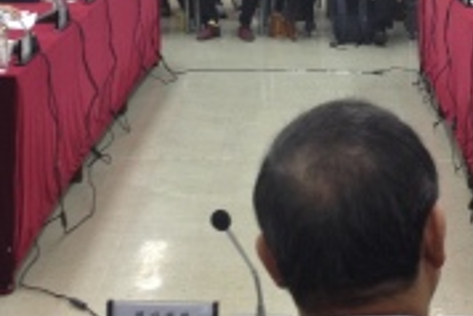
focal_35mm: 102
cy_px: -52
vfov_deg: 13.1
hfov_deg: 20.0
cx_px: 292
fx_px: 1341
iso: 80
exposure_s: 1/30
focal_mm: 4.28
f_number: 2.4
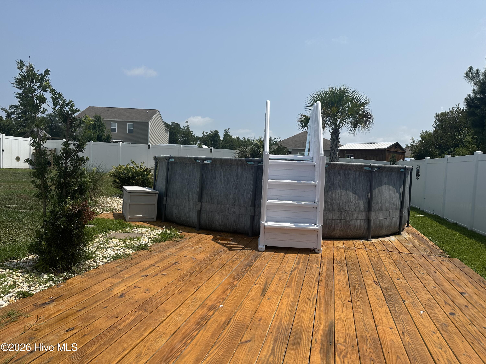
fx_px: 337
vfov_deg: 56.8
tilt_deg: -3.1
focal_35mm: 24
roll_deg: -2.5
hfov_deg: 71.6
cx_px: 243
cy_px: 182
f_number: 1.78
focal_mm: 6.86
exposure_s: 1/8929
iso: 80
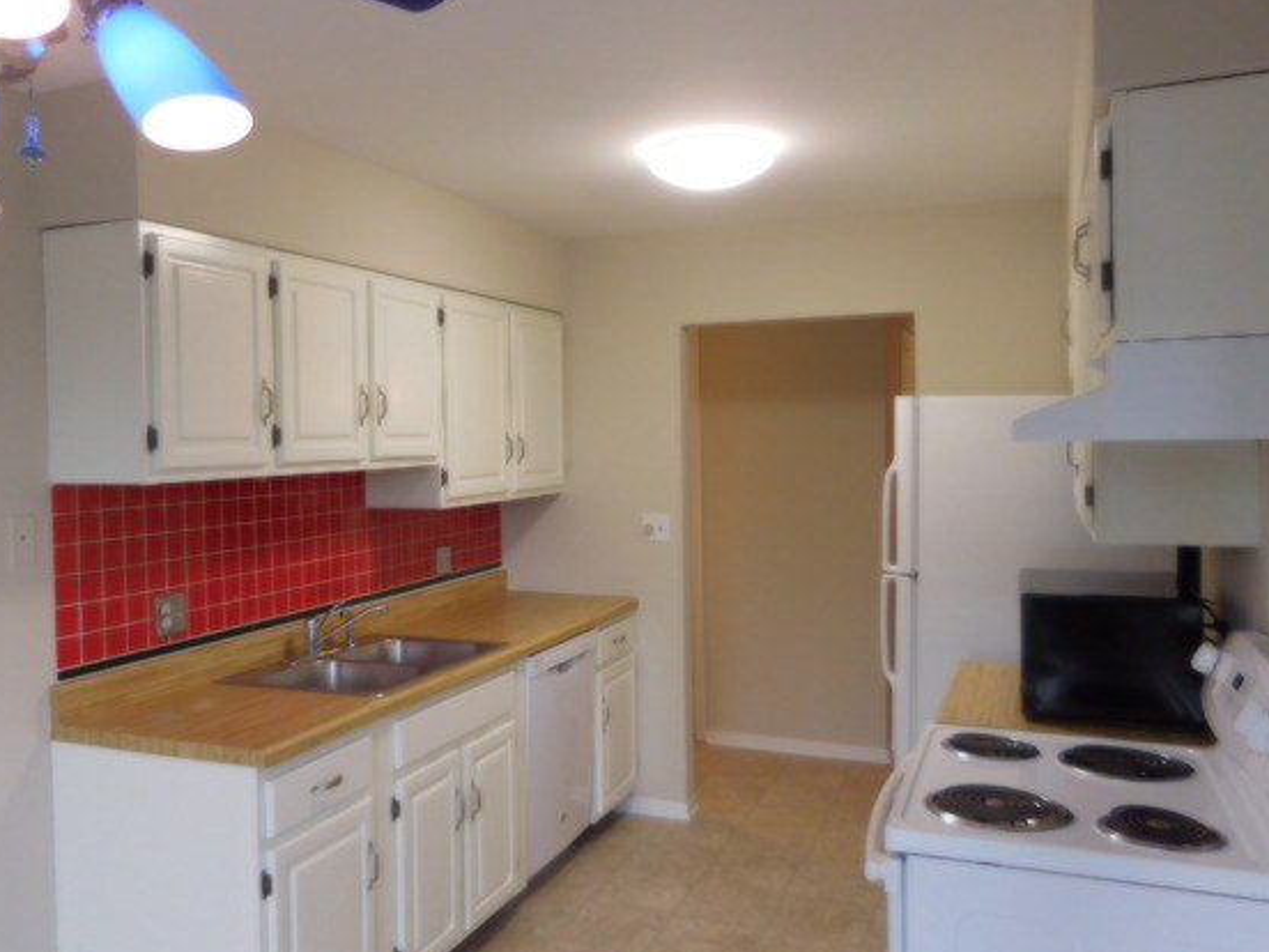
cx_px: 538
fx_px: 1063
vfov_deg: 48.2
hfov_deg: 61.4
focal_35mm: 29
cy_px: 471
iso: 180
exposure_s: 1/30
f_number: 3.3
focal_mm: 4.5
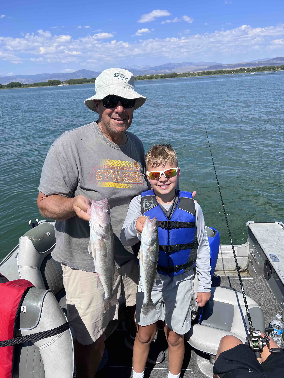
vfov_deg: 67.3
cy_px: 189
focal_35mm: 26
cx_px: 142
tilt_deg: -22.1
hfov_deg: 53.1
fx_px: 284
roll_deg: +3.8
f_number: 1.5
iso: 50
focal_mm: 5.7
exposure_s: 1/4630
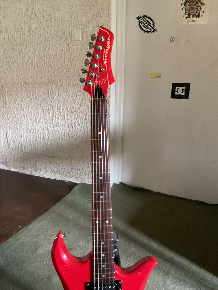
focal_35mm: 29
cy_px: 145
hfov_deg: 48.2
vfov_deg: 61.7
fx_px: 243
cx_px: 109
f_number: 1.8
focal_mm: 3
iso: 320
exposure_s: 1/30
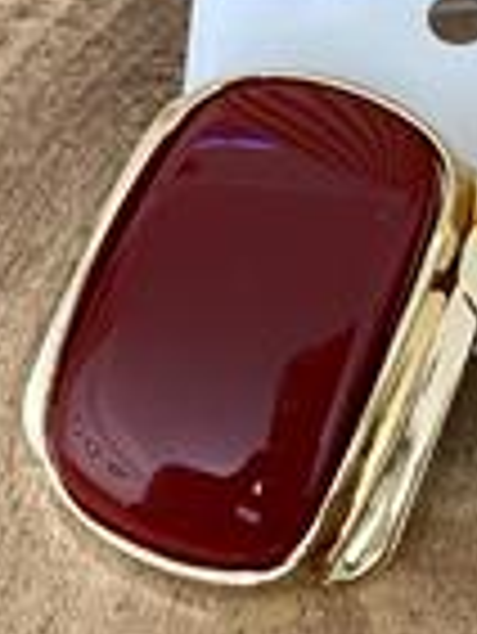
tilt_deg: -55.1
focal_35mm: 73
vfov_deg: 25.3
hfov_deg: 19.5
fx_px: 1339
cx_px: 490
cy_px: -2
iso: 640
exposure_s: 1/25
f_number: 1.8
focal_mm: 4.25
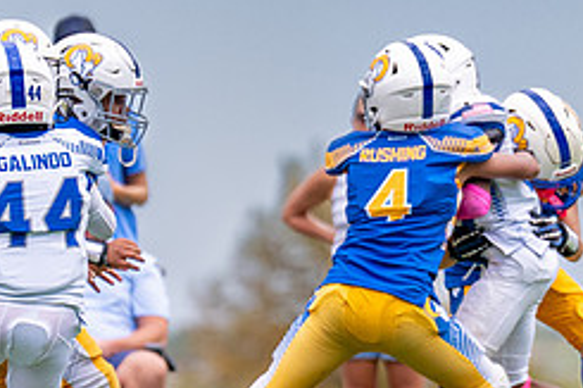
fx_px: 16879
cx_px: 300
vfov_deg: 1.3
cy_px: 243
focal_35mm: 1043
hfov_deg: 2.0
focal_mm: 200
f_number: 2.8
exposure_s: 1/2500
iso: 250
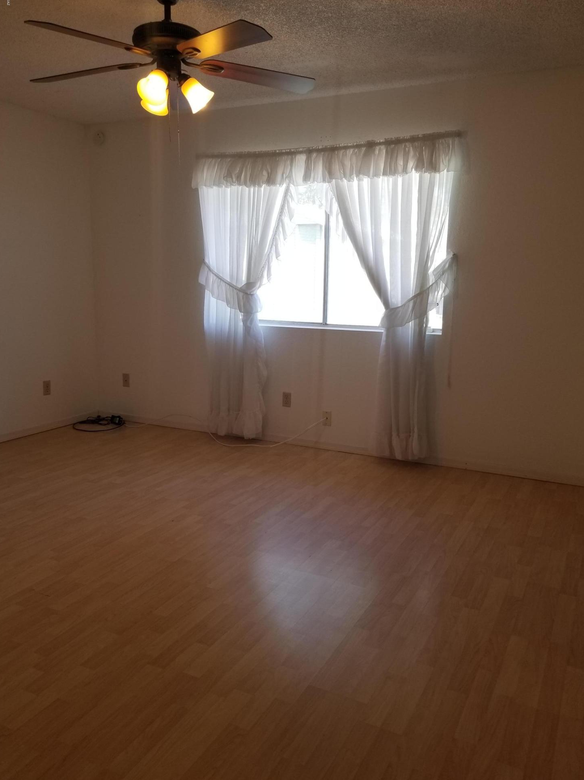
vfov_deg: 65.3
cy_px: 385
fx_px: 607
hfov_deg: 51.3
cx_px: 293
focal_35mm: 27
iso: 64
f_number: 1.7
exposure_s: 1/60
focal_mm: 4.3
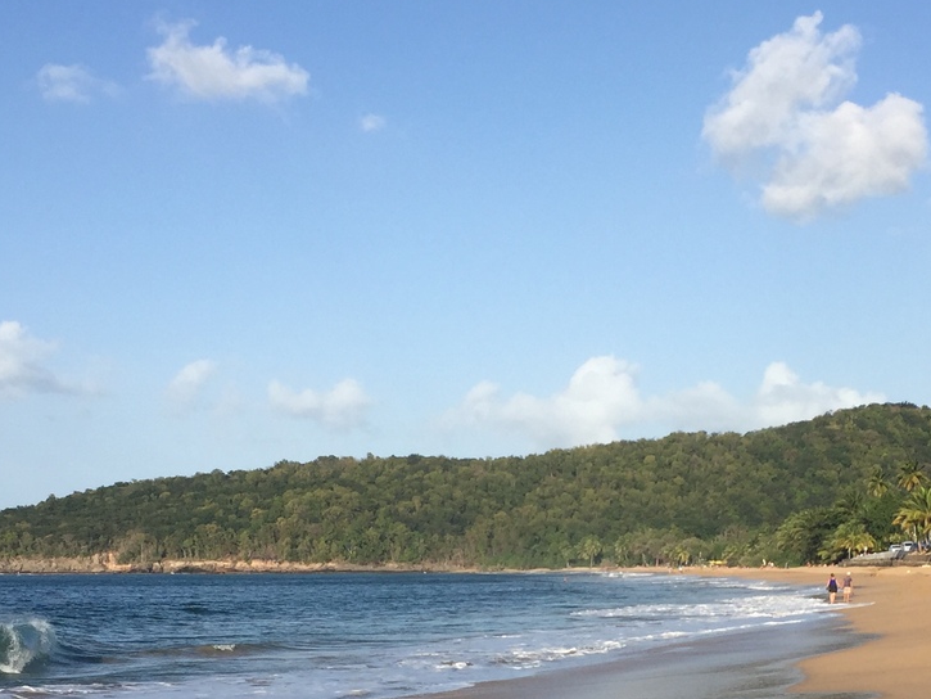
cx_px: 605
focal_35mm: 64
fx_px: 1722
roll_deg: -0.9
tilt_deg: -0.7
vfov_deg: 22.7
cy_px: 549
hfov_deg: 30.1
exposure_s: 1/2083
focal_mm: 4.15
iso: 32
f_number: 2.2
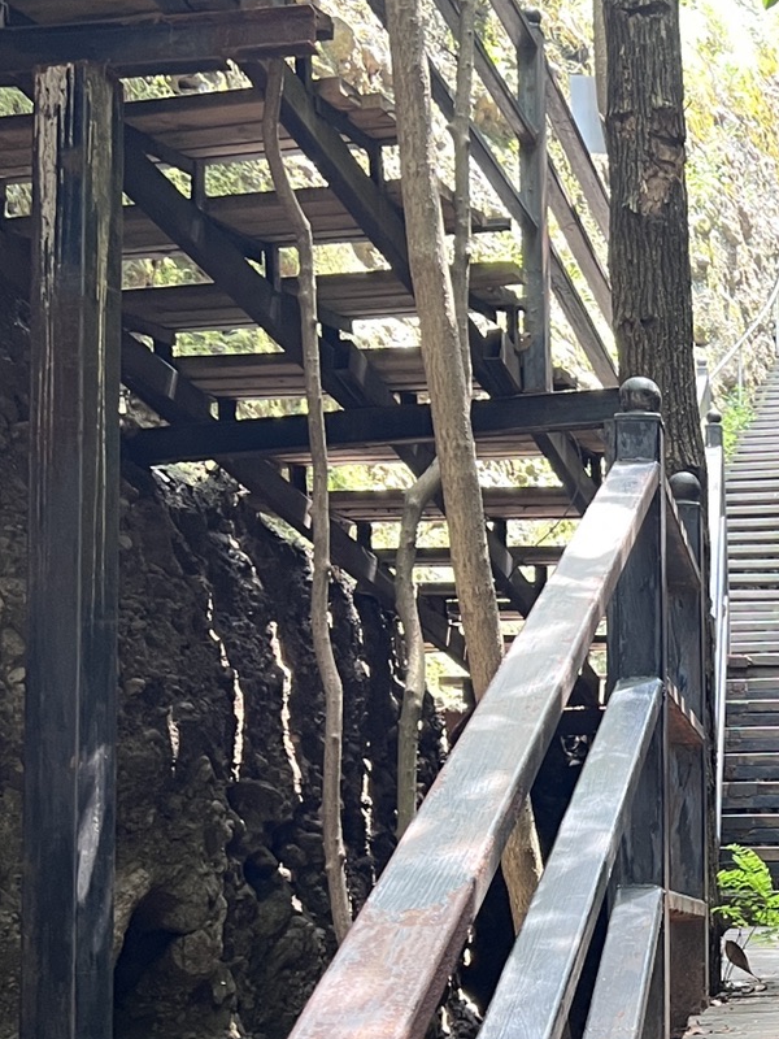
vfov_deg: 29.3
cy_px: 794
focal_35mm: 65
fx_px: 1950
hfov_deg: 20.9
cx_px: 963
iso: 125
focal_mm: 5.7
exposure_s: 1/73
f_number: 1.5
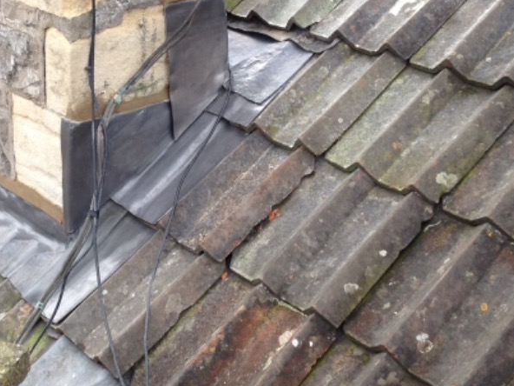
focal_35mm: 71
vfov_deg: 20.6
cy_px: 111
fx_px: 1054
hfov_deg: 27.0
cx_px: 131
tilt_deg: -21.9
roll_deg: -1.5
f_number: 2.4
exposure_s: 1/464
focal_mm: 4.28
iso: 50
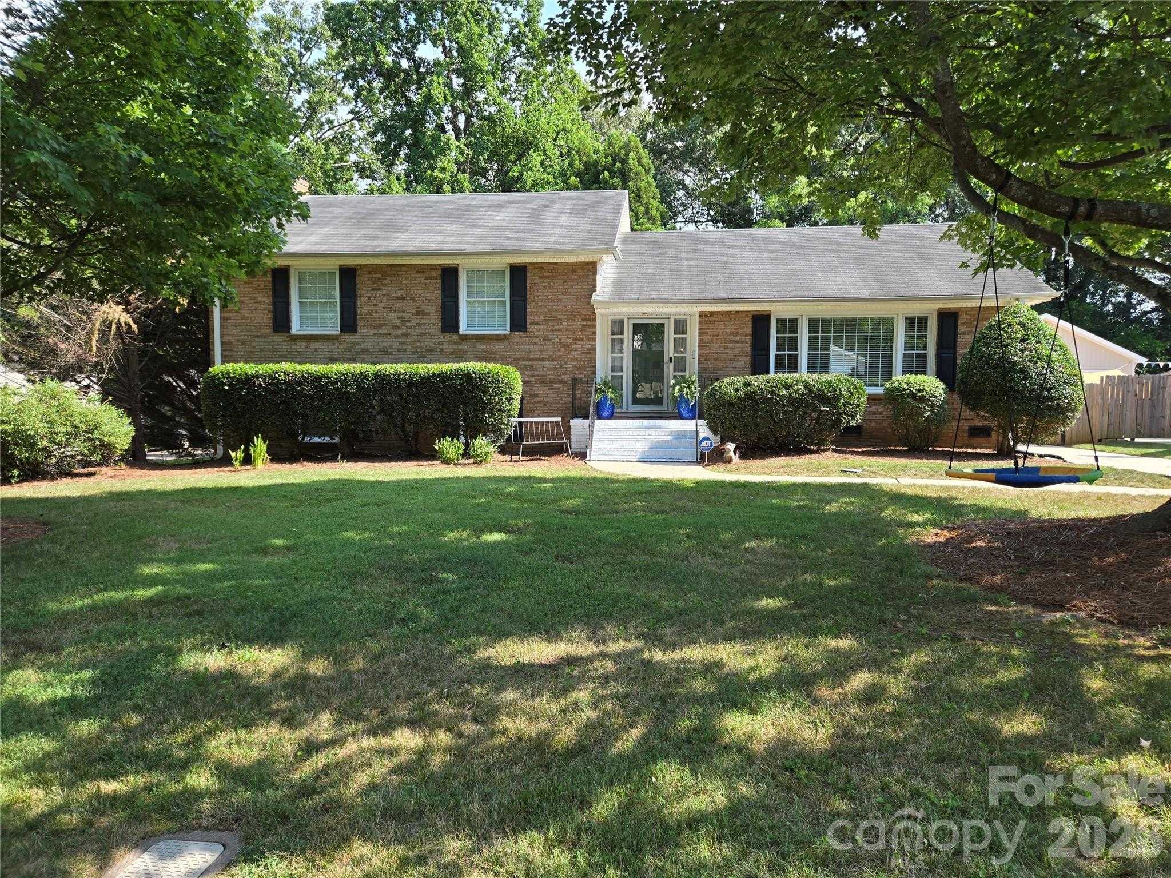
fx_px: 778
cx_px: 586
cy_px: 439
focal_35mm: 23
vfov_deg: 58.9
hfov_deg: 73.9
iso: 80
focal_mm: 5.4
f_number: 1.8
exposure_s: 1/1176
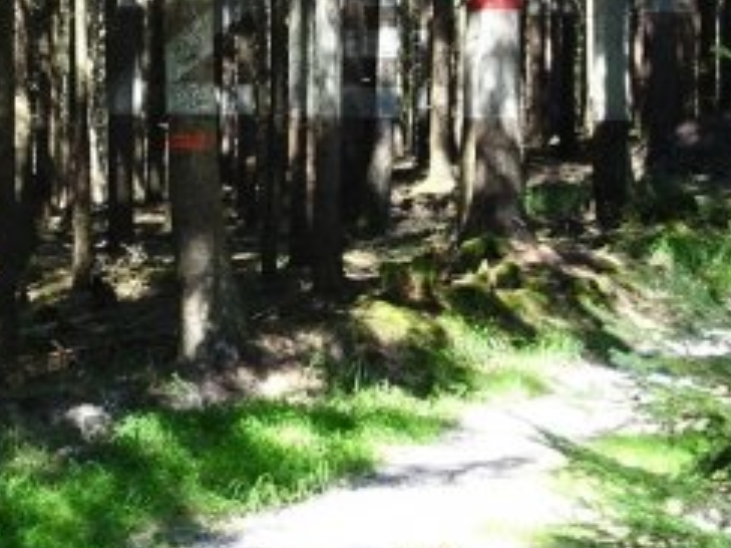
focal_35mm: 89
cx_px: -180
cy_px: 65
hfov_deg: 20.4
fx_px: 1879
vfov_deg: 16.4
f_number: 3.5
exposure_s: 1/80
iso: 80
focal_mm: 4.1
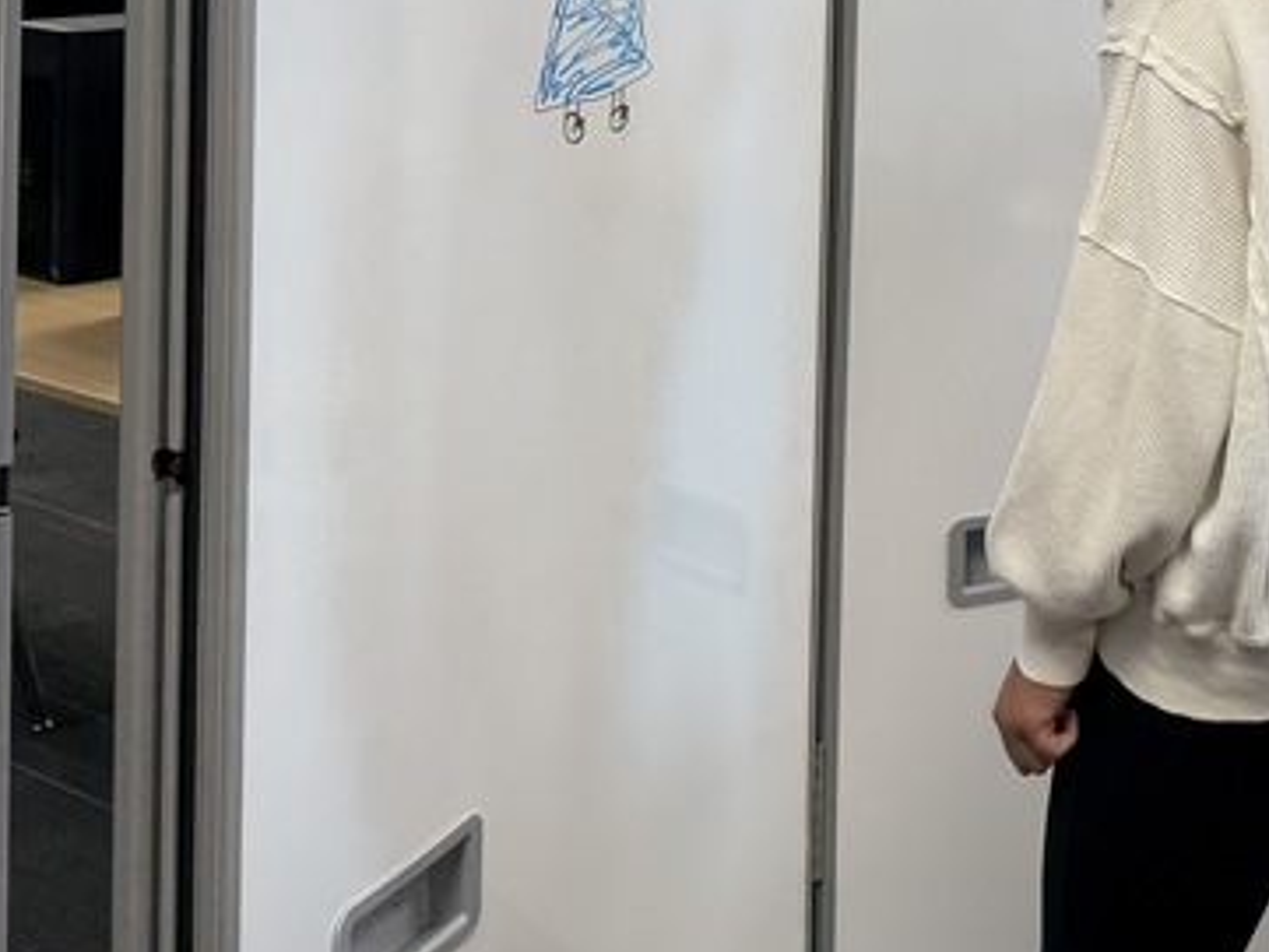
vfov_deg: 20.3
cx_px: 1585
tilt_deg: -1.0
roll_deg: -1.8
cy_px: -190
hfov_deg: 25.2
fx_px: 2494
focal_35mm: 68
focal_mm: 6.76
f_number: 1.78
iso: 80
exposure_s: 1/120
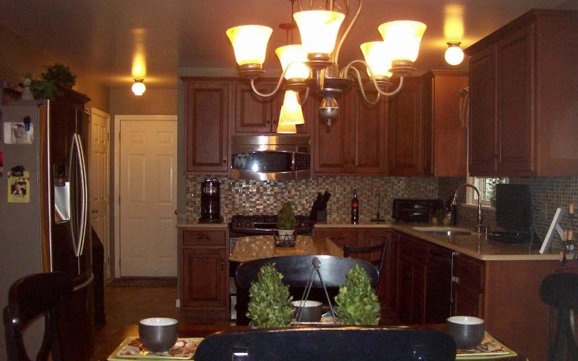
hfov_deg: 50.4
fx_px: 614
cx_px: 292
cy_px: 200
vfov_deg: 32.7
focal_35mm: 39
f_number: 2.7
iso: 140
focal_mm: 6
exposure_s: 1/64
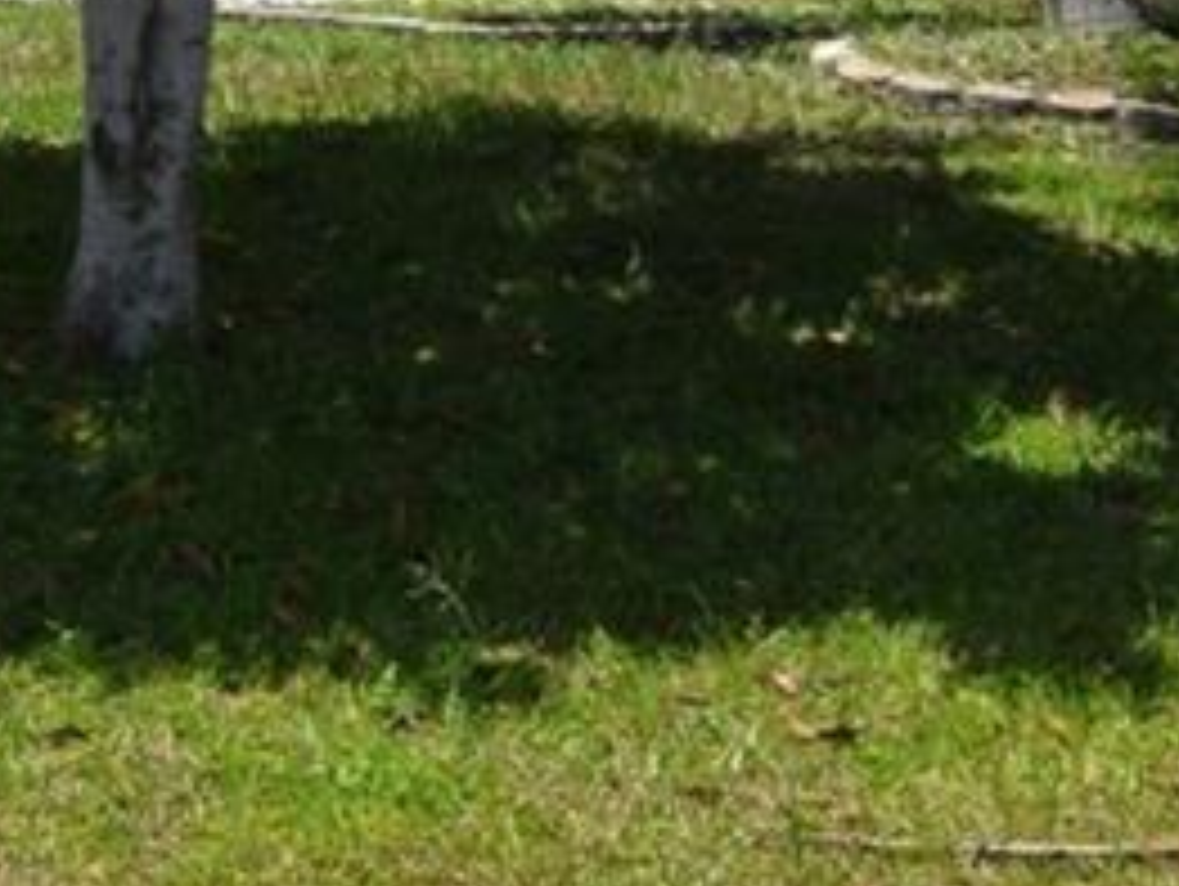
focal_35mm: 88
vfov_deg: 16.0
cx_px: 153
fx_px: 3000
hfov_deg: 21.8
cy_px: -225
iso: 100
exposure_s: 1/200
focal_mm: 10
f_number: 9
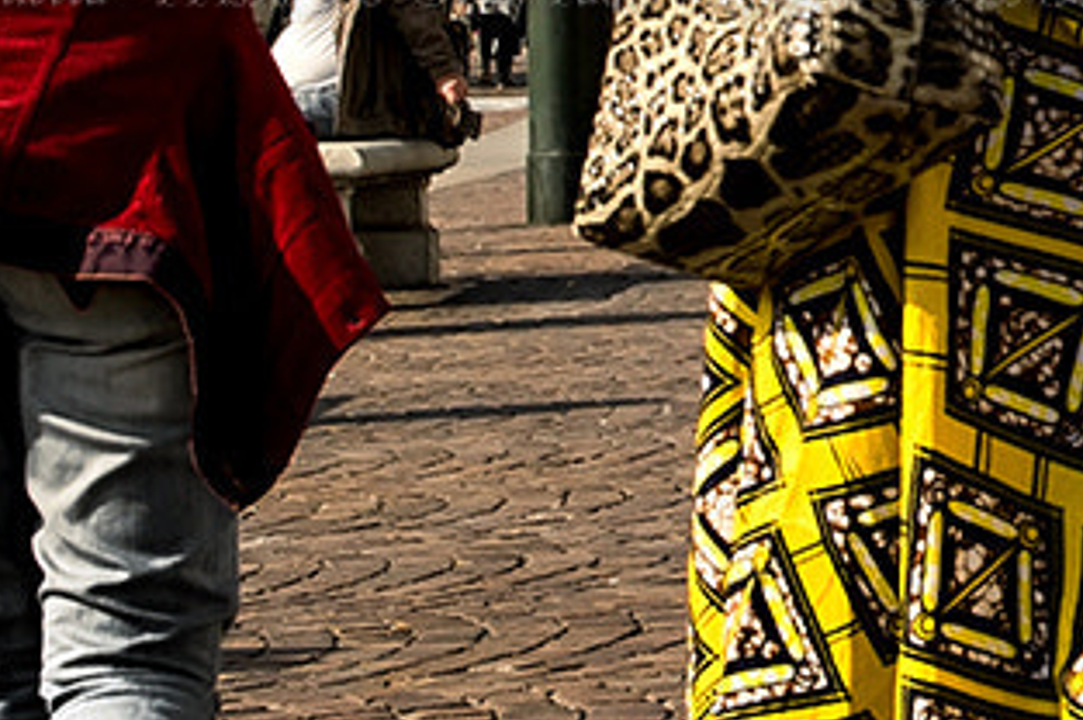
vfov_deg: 5.2
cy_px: -36
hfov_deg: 7.8
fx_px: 7843
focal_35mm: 261
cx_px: 1398
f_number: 8
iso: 250
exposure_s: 1/500
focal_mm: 34
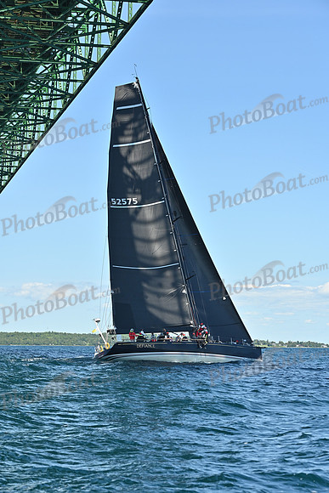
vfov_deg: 23.6
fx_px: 1178
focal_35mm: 86
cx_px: 164
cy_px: 246
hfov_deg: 15.9
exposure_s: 1/1000
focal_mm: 86
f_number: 7.1
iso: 320
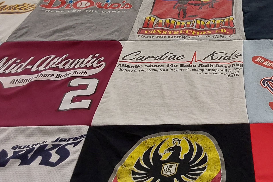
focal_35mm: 50
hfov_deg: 37.7
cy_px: 80
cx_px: 230
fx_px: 379
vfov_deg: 27.0
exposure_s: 1/60
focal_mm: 2.91
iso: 80
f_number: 1.9
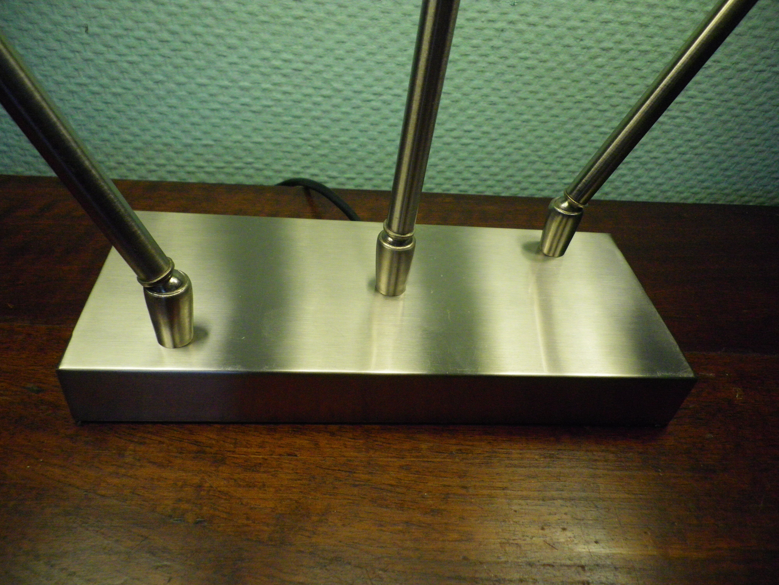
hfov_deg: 63.4
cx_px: 390
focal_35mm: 28
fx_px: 630
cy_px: 292
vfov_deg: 49.7
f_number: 2.6
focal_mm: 4.9
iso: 400
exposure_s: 1/60
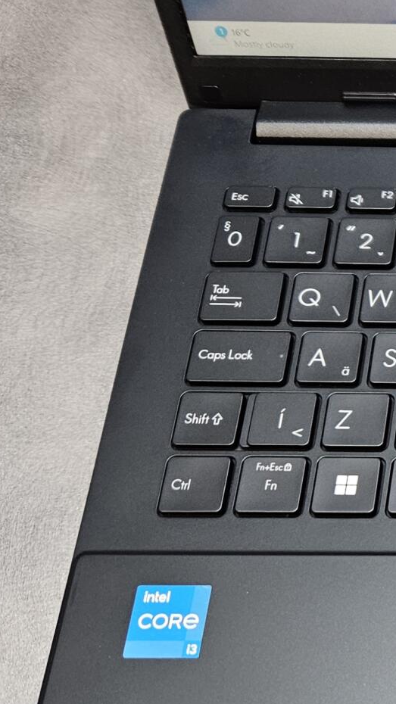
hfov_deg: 14.6
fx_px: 1288
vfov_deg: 30.6
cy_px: 375
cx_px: 780
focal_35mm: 69
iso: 320
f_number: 1.8
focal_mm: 5.4
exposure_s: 1/204
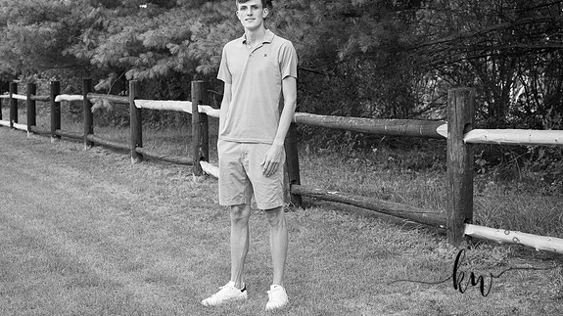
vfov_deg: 16.3
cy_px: 148
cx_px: 281
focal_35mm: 74
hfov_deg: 28.6
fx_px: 1104
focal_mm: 70
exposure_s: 1/200
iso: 500
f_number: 6.3
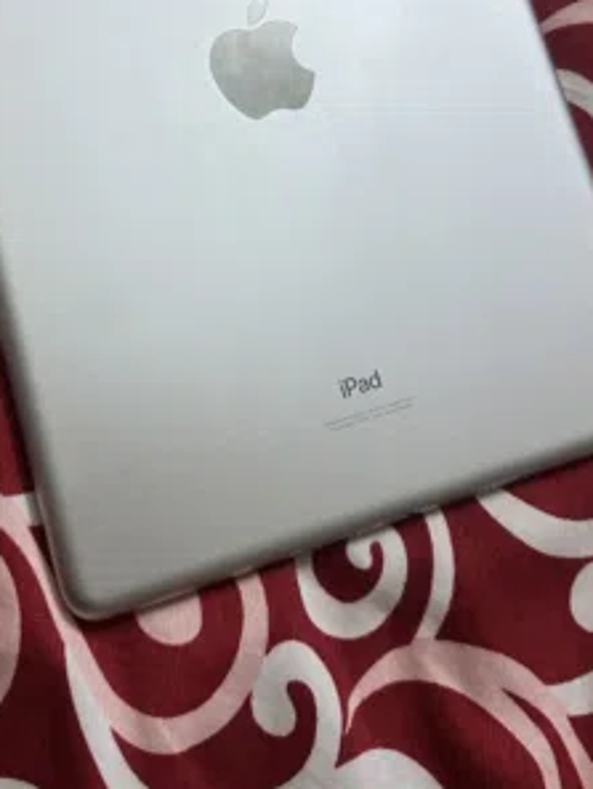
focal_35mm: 43
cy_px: 193
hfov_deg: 33.4
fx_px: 981
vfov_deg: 42.4
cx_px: 215
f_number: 1.78
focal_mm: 6.86
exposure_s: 1/77
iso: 250
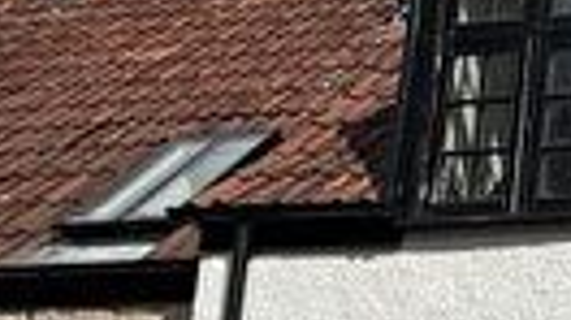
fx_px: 1225
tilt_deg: +12.5
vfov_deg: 14.4
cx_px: 930
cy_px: 378
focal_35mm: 81
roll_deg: -0.9
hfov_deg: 20.9
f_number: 2.2
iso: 50
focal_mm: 2.22
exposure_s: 1/6803
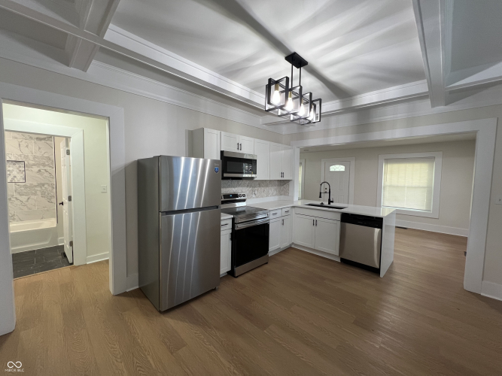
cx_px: 251
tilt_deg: -4.2
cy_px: 188
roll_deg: -0.6
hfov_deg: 106.2
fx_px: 188
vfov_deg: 89.9
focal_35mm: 13
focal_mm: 1.57
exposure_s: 1/60
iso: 125
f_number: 1.8
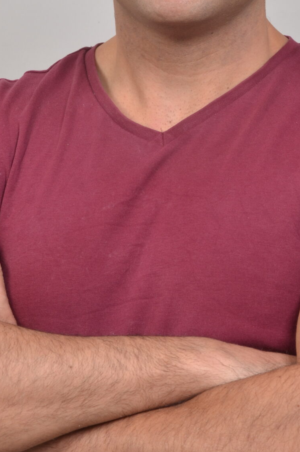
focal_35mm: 186
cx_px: 148
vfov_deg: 11.1
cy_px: 131
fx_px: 2336
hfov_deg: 7.3
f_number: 11
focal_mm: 55
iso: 200
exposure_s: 1/80
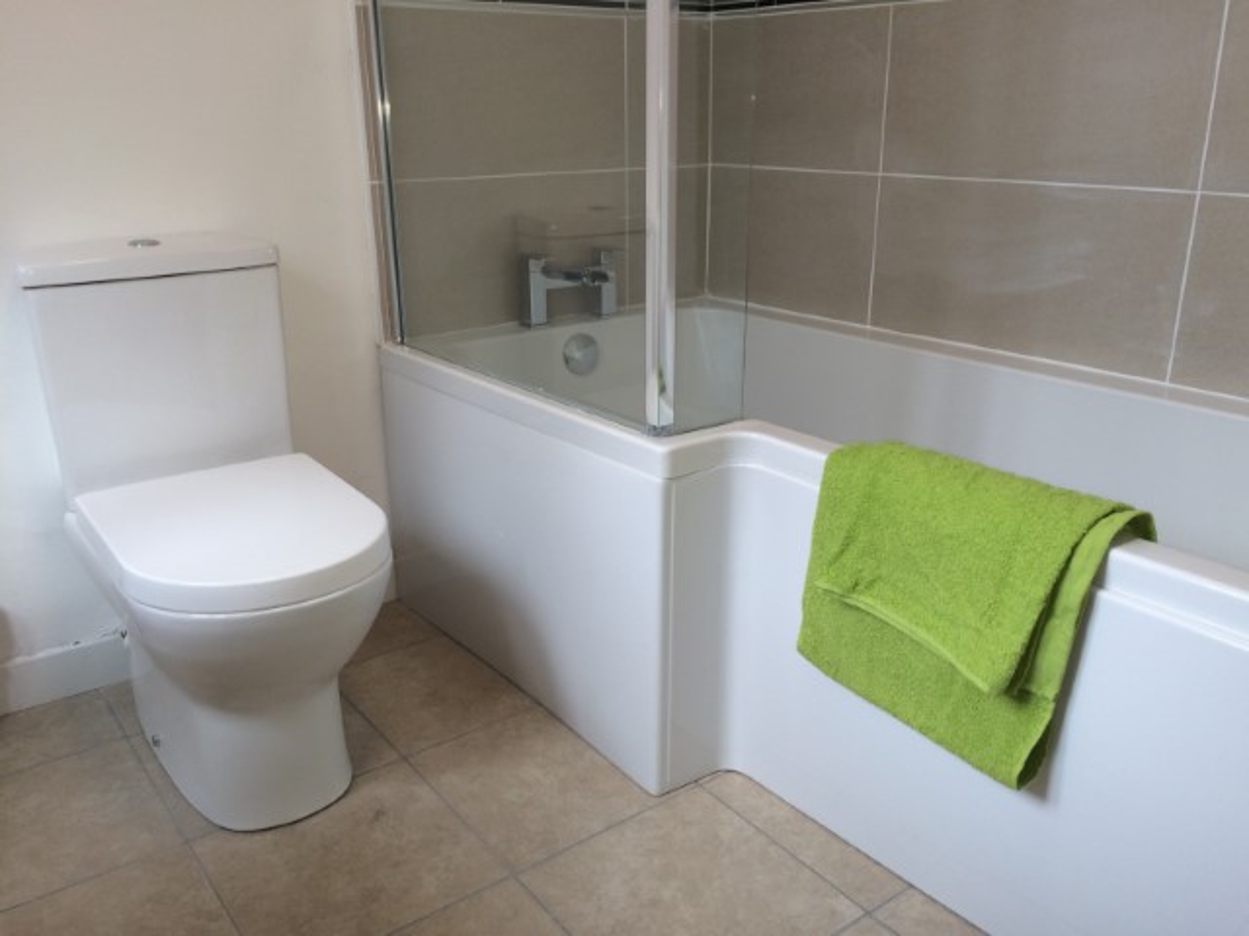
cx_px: 624
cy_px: 468
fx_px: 1046
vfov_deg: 48.2
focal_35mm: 29
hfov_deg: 61.7
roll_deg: +2.0
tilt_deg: -19.5
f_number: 2.2
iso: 32
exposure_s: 1/52
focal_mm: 4.15
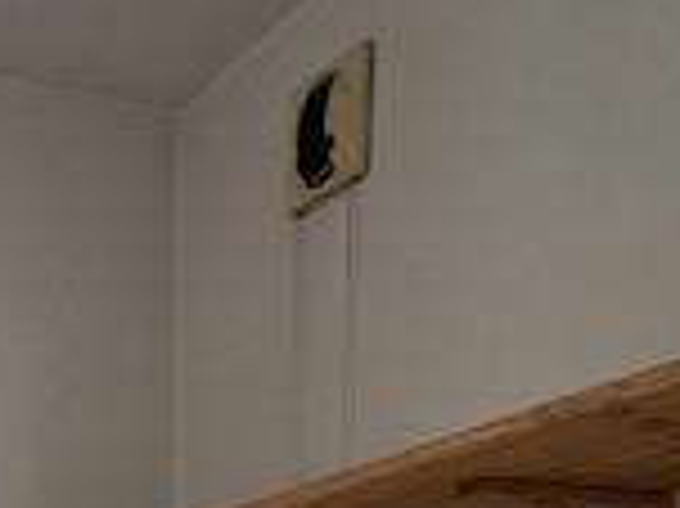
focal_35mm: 69
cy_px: 944
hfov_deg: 26.1
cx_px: -63
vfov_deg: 17.0
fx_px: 1354
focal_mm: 1.74
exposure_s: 1/60
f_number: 2.2
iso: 40
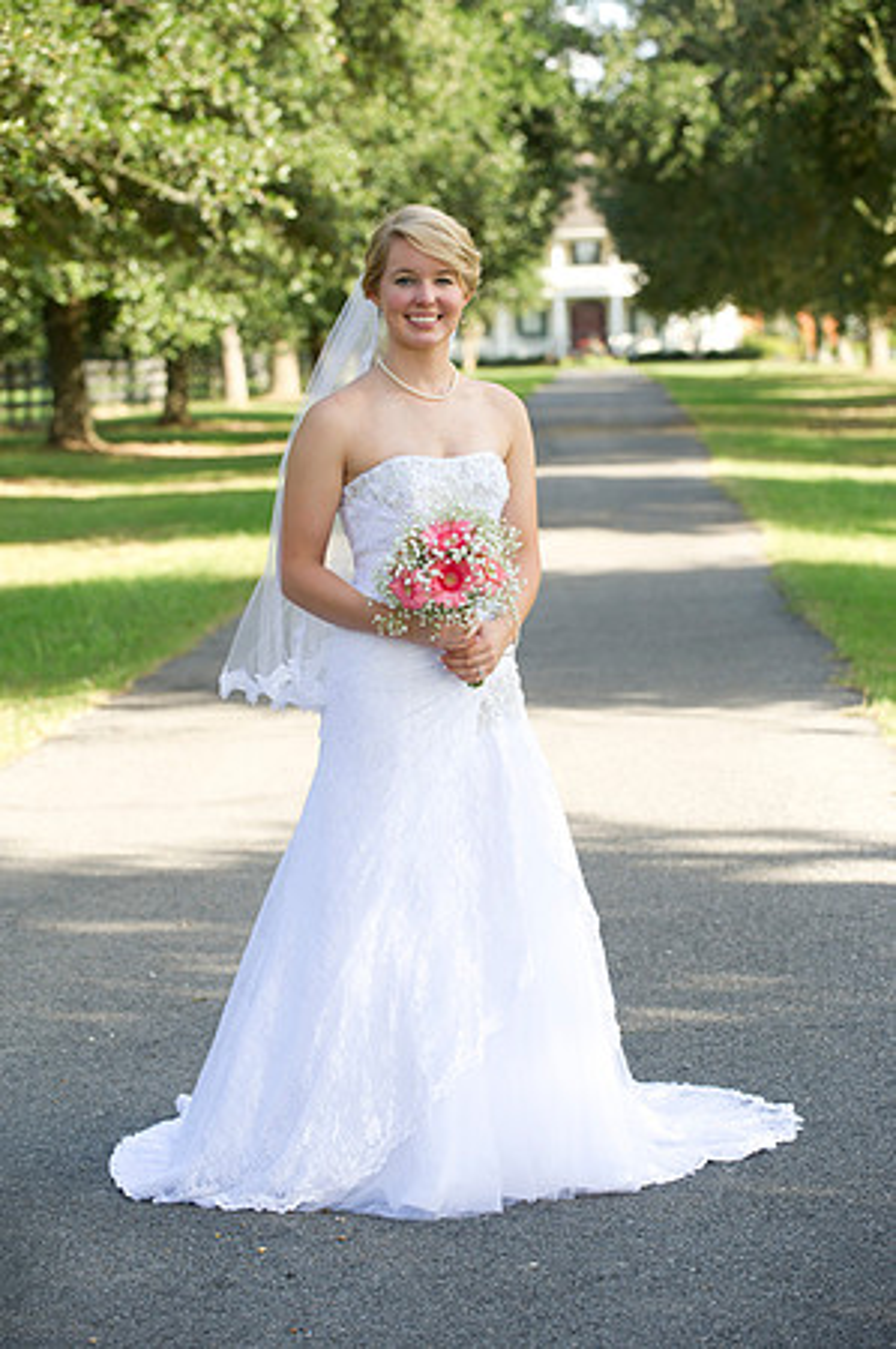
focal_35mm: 116
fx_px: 4340
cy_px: 674
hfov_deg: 11.8
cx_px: 448
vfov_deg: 17.7
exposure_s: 1/250
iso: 320
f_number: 5
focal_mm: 116
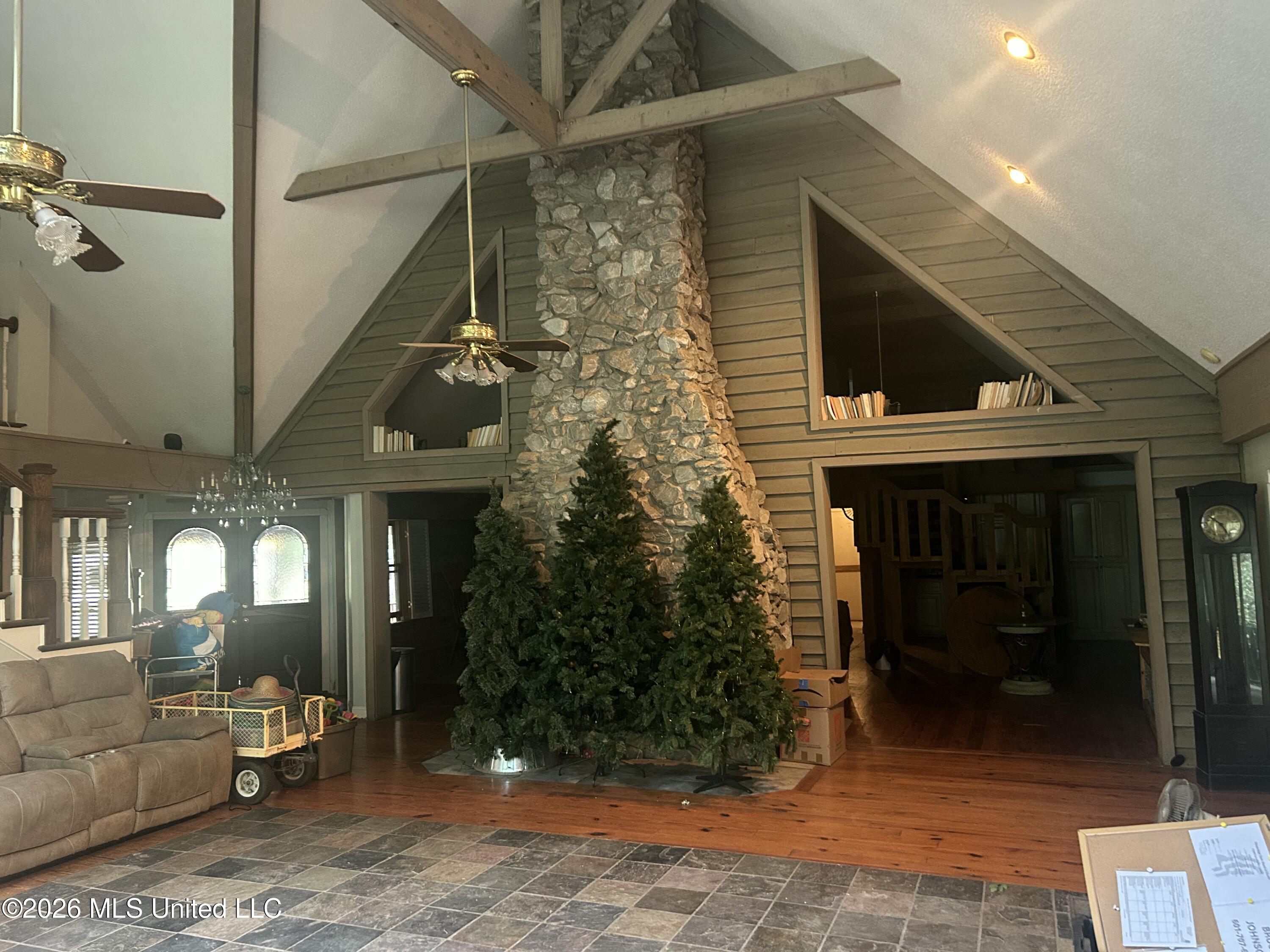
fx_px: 954
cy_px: 476
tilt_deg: +4.0
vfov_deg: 53.1
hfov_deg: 67.3
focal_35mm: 26
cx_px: 635
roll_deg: +2.0
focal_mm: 5.7
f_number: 1.5
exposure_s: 1/30
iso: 640
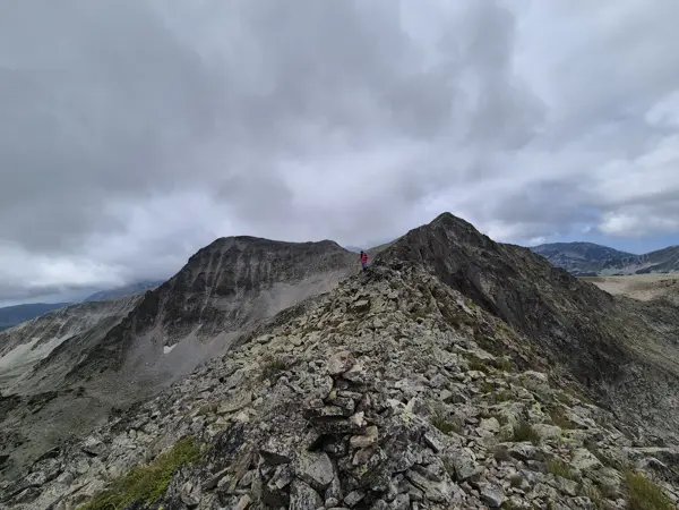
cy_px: 255
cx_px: 340
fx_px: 255
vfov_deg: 89.9
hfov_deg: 106.2
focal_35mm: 13
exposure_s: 1/3312
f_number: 2.2
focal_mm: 2.2
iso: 50
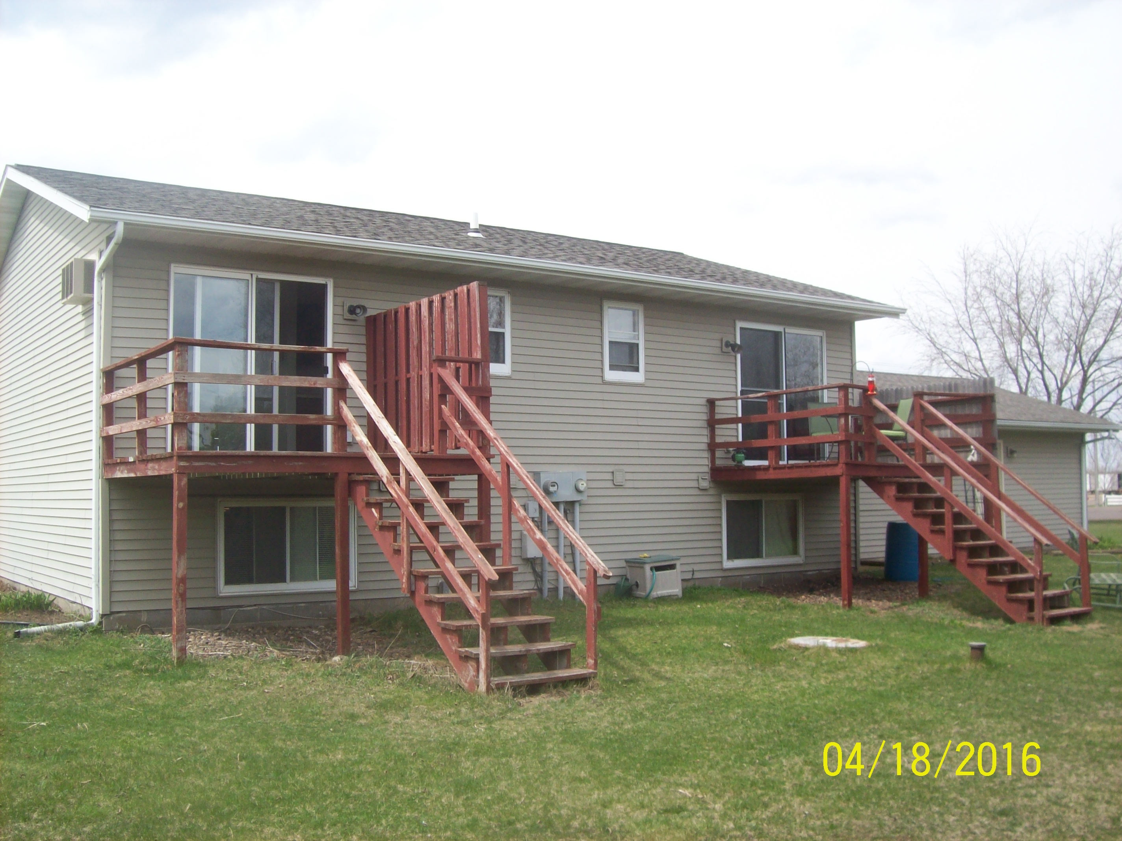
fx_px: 1166
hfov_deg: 51.4
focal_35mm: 36
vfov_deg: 39.6
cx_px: 561
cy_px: 420
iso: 80
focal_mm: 6
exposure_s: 1/313
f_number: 4.8
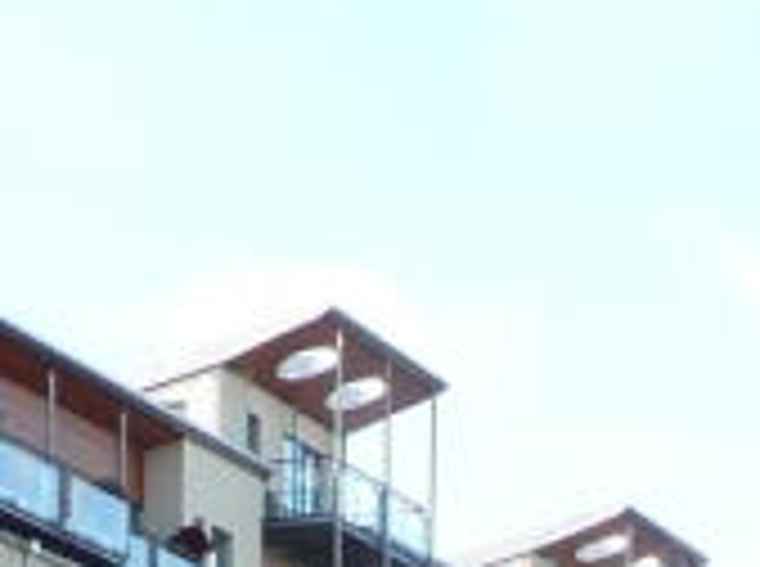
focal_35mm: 170
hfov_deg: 11.6
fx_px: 3724
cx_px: 576
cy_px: 1422
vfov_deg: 8.0
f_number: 3.3
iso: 100
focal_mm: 4.7
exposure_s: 1/125
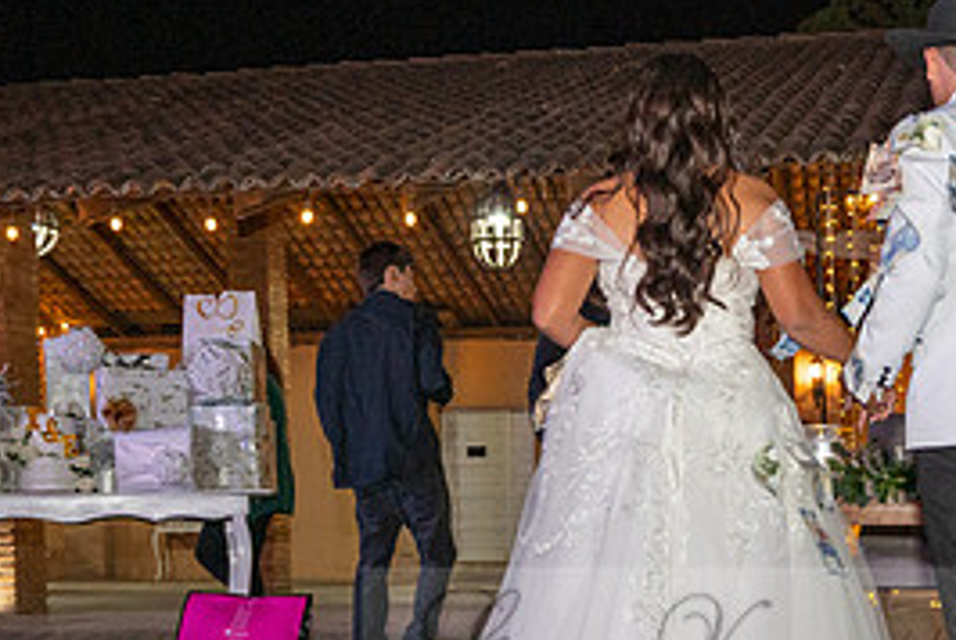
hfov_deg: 32.4
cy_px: 653
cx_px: 676
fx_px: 1622
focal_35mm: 61
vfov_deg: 21.5
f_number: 5
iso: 2000
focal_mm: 28
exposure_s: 1/200
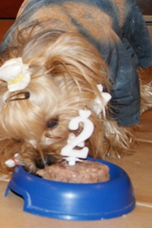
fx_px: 493
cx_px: 54
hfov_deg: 17.5
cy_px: 81
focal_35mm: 78
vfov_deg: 25.9
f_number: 5.6
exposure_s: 1/60
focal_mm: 30
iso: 400
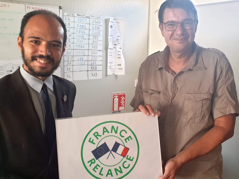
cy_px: 90
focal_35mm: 26
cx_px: 120
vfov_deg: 53.1
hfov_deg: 67.3
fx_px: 180
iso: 250
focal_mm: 4.3
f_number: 2.4
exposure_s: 1/60
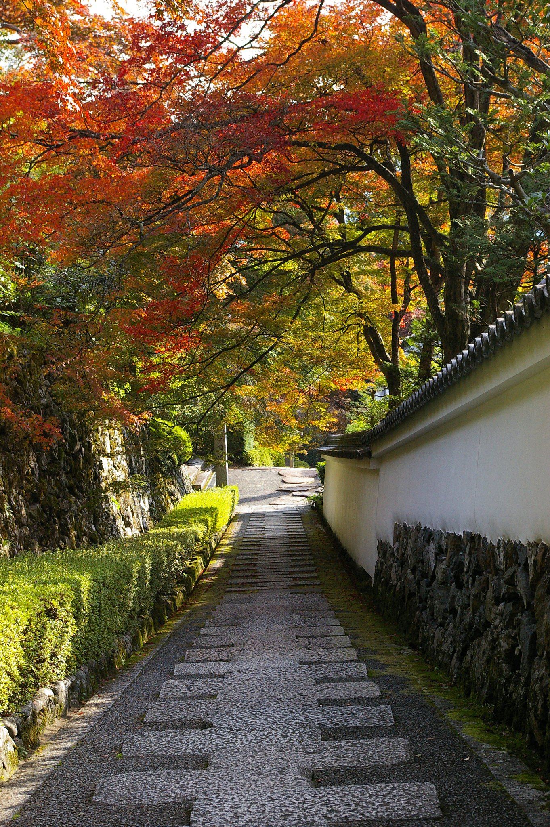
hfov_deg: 20.1
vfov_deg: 29.9
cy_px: 414
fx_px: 1549
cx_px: 275
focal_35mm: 68
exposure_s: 1/250
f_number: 8
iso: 800
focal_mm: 45
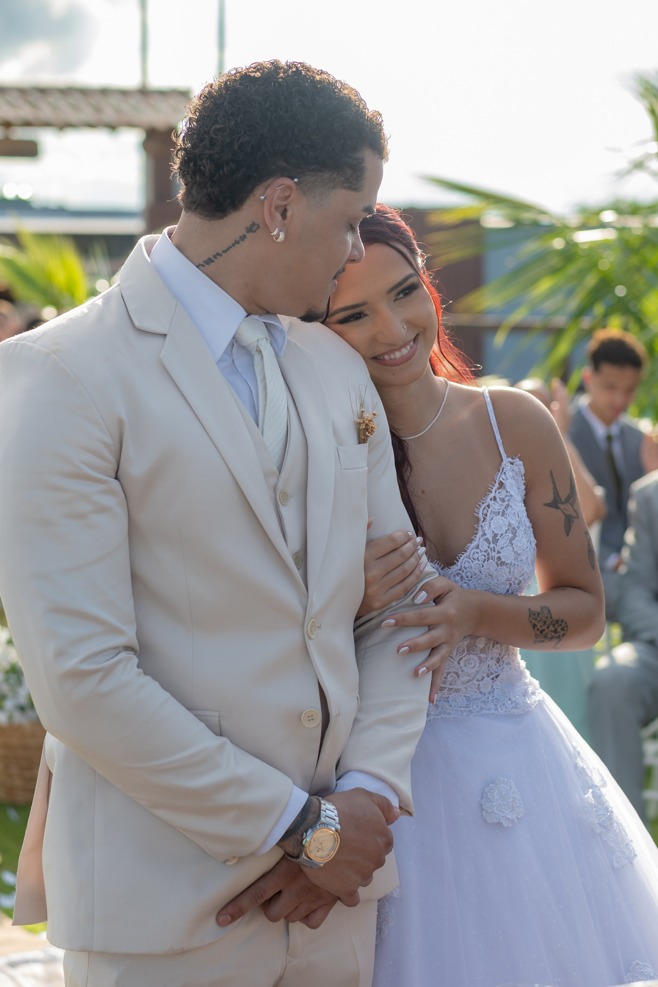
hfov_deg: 16.3
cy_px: 494
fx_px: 2303
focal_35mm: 84
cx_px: 329
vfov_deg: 24.2
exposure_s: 1/800
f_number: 2.8
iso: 125
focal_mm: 56
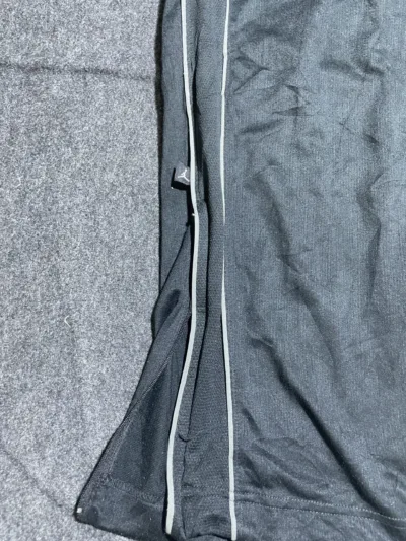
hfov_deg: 53.1
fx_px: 406
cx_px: 203
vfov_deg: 67.3
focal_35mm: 26
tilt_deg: -64.9
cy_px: 270
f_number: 1.6
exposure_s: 1/33
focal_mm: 4.2
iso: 320
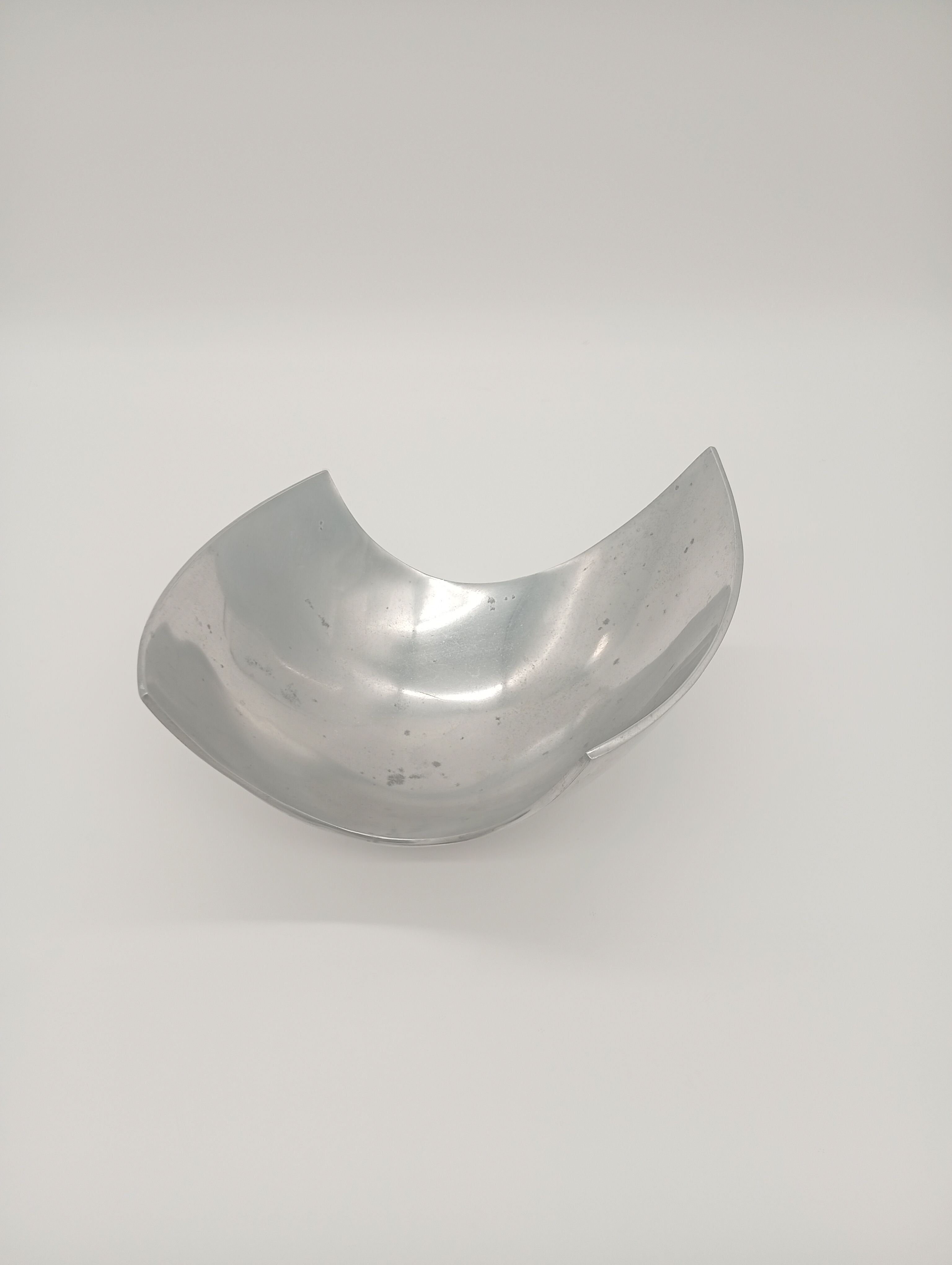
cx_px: 476
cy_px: 632
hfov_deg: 51.5
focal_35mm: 27
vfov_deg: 65.2
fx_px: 988
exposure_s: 1/100
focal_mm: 3.98
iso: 58
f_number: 1.8
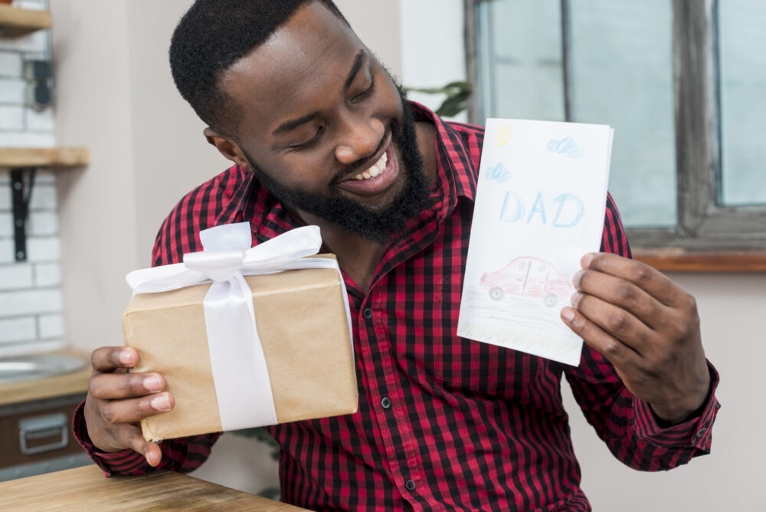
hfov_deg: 39.6
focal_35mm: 50
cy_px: 256
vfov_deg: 27.0
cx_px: 383
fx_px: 1064
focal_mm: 50
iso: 160
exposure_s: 1/100
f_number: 5
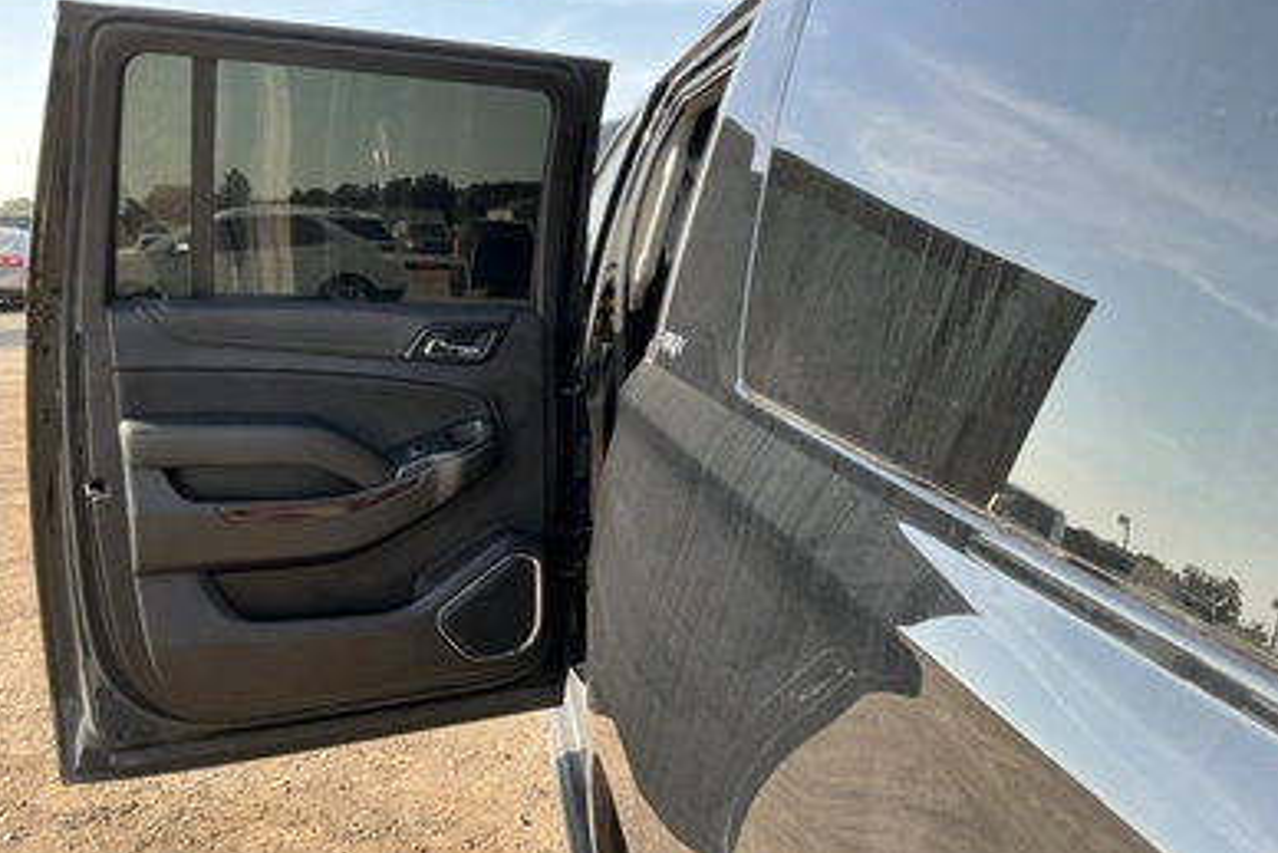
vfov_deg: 43.5
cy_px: 369
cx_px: 646
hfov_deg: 61.9
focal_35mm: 30
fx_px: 1065
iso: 25
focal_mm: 3
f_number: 1.8
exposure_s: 1/353
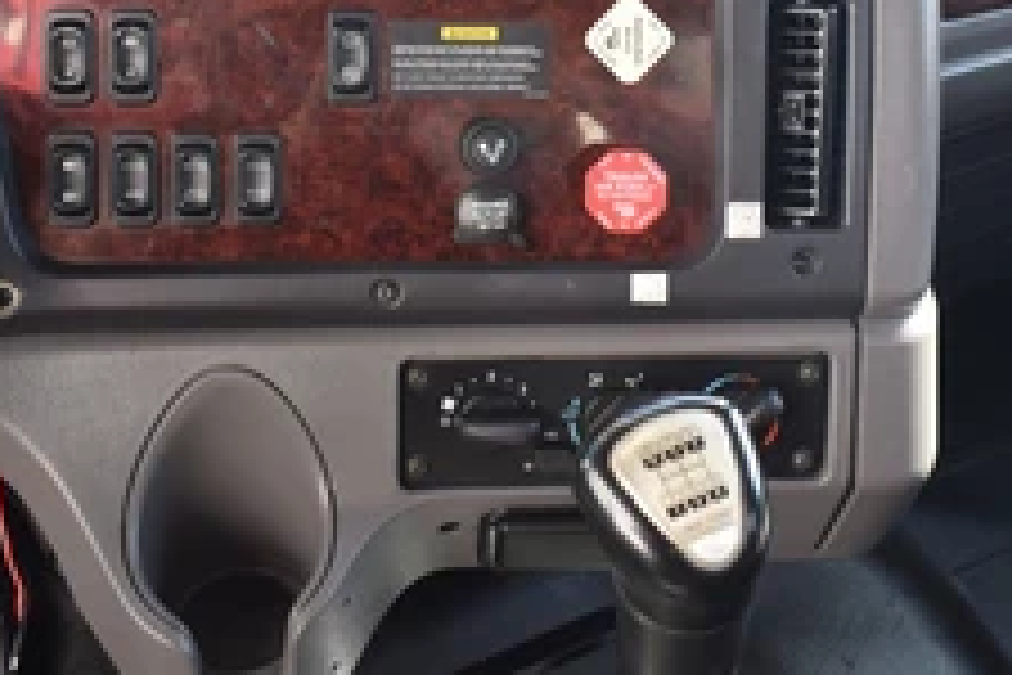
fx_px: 1349
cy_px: 160
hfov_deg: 41.1
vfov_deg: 27.6
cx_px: 526
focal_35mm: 48
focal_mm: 18
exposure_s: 1/125
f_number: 5.6
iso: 400
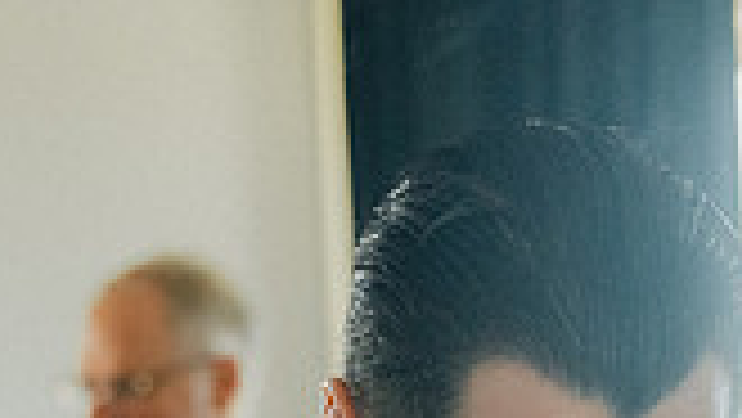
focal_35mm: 202
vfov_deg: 5.9
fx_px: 3976
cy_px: 861
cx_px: 845
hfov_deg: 10.5
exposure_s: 1/400
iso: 4000
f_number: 3.5
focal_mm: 55
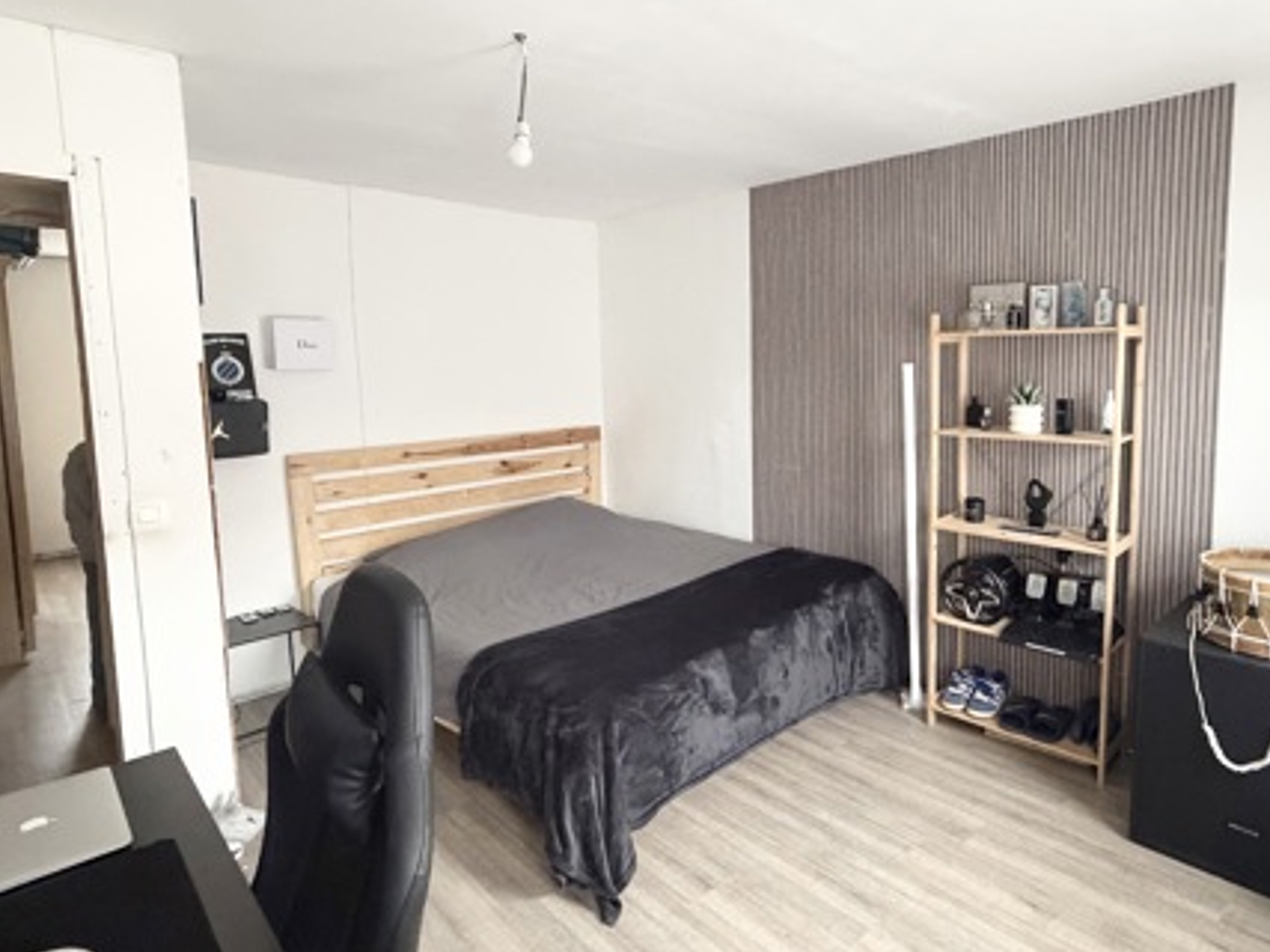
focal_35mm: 21
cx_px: 714
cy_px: 434
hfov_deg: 78.7
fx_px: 770
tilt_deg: -6.4
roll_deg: +0.9
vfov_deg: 63.3
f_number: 2.2
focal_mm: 2.22
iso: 640
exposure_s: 1/60
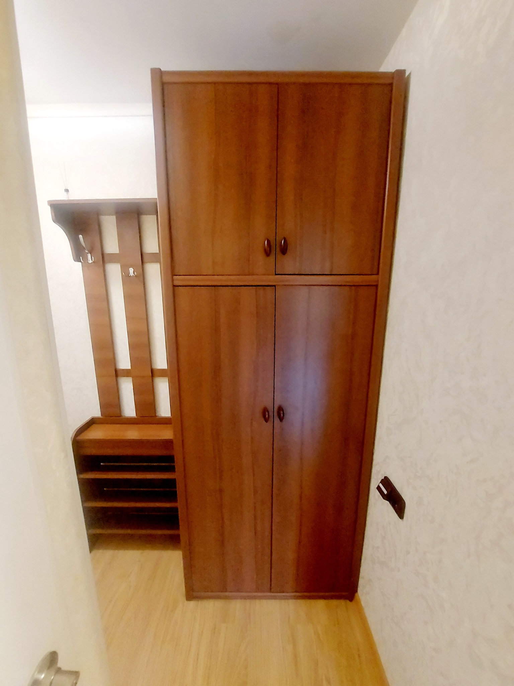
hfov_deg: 89.9
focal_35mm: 13
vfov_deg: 106.2
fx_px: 257
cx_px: 257
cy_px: 343
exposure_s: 1/20
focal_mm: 1.74
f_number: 2.2
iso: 640
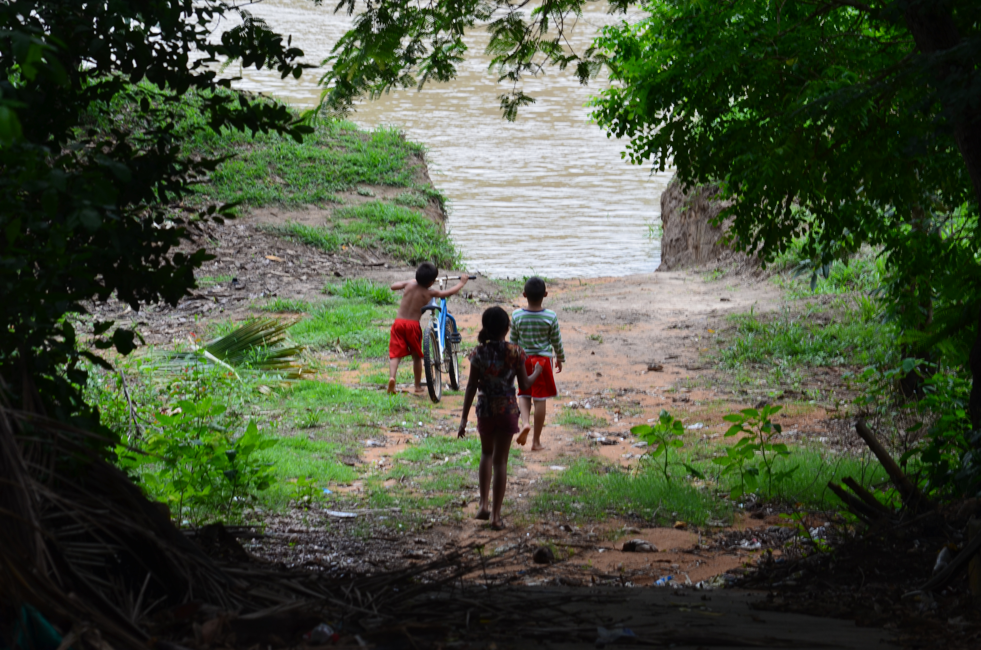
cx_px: 490
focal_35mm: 270
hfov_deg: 7.6
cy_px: 325
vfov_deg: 5.1
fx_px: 7342
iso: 200
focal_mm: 180
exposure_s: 1/100
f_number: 11
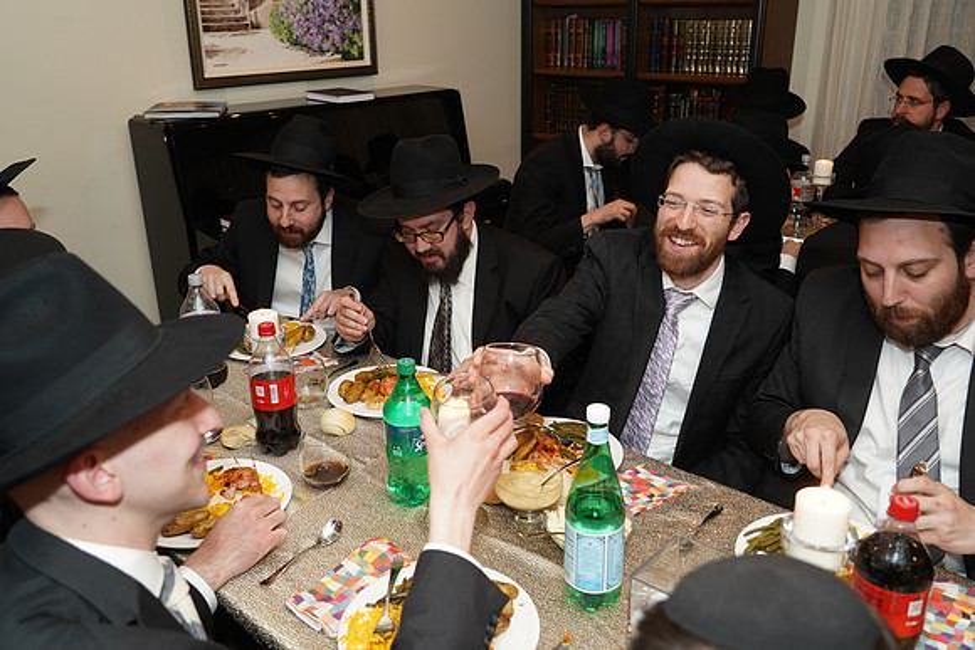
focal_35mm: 30
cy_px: 325
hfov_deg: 61.9
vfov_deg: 43.6
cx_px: 488
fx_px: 813
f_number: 4.5
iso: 1000
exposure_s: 1/80
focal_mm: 30
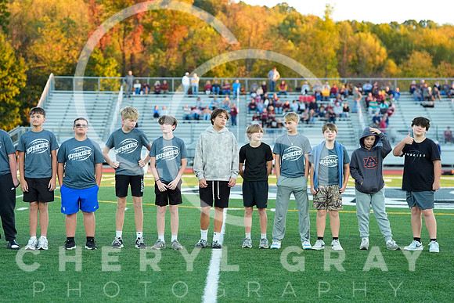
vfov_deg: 13.8
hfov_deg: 20.6
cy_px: 152
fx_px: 1249
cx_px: 227
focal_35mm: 99
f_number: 3.2
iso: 2500
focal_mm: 99
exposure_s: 1/1250
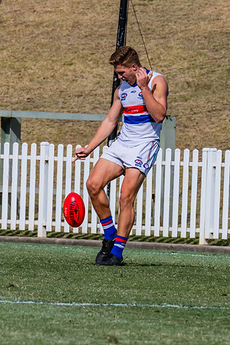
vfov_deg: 1.9
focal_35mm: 1063
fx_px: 10188
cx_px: 101
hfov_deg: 1.3
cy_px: 140
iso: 800
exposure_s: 1/2000
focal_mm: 420
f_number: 13
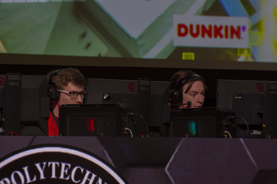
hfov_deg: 7.0
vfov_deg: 4.7
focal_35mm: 292
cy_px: 92
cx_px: 138
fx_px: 2250
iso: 1000
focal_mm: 195
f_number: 5.3
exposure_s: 1/100
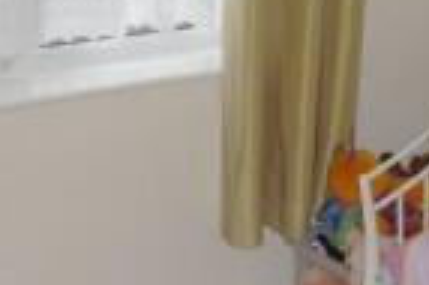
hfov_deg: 19.2
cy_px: 38
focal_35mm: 106
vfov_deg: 12.8
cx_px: 290
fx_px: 1262
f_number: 3.3
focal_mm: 4.1
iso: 125
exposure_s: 1/30
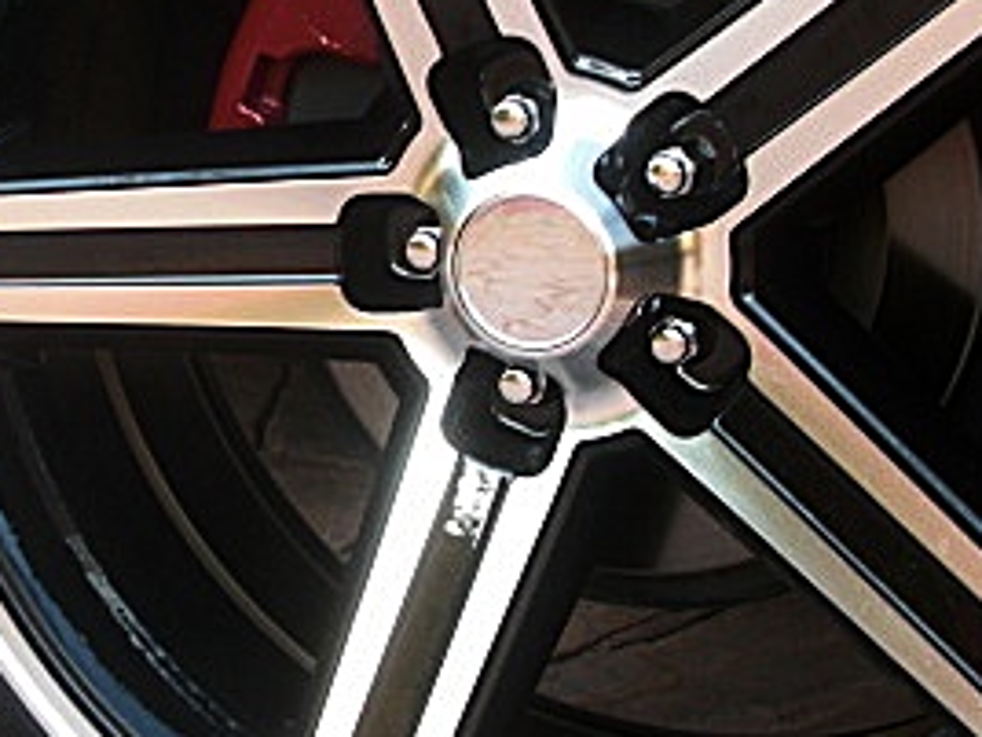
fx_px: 2440
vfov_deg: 17.1
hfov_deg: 22.4
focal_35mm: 86
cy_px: 246
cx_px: 183
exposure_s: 1/60
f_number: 2.8
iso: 100
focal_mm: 6.3
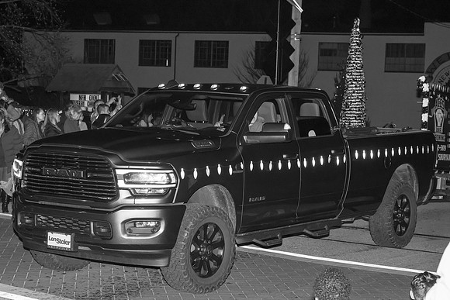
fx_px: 1017
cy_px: 150
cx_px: 210
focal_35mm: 81
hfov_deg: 24.9
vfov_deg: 16.8
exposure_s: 1/250
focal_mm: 66
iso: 1600
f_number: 7.1
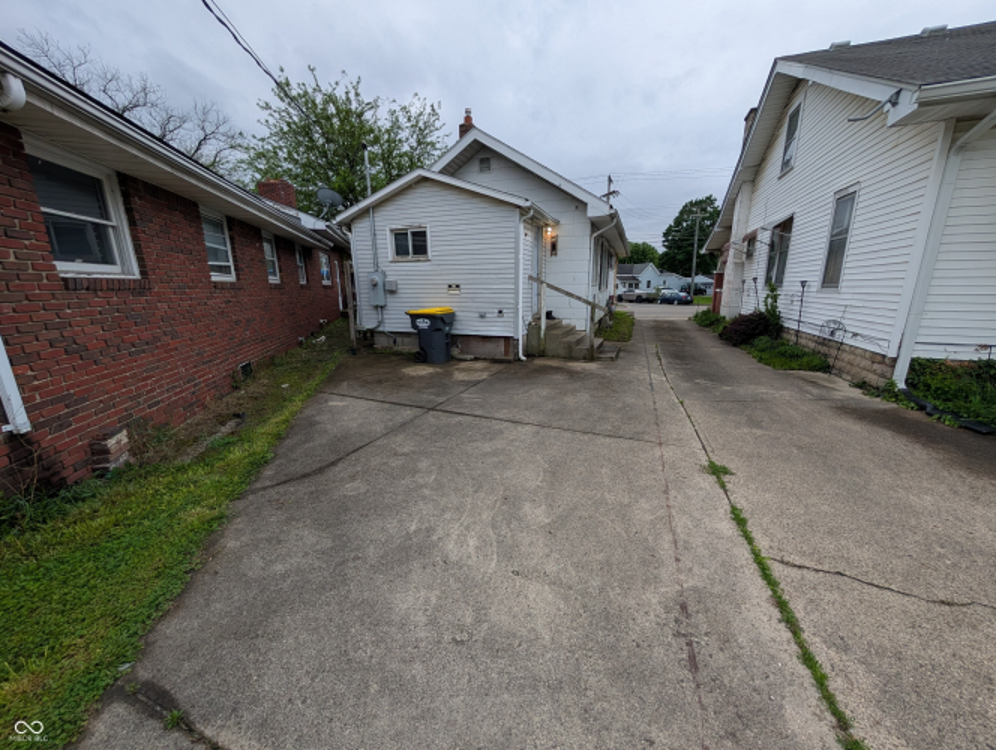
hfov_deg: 110.5
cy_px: 375
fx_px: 346
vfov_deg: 94.6
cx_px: 498
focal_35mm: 12
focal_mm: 2.02
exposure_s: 1/1045
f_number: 1.7
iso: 54
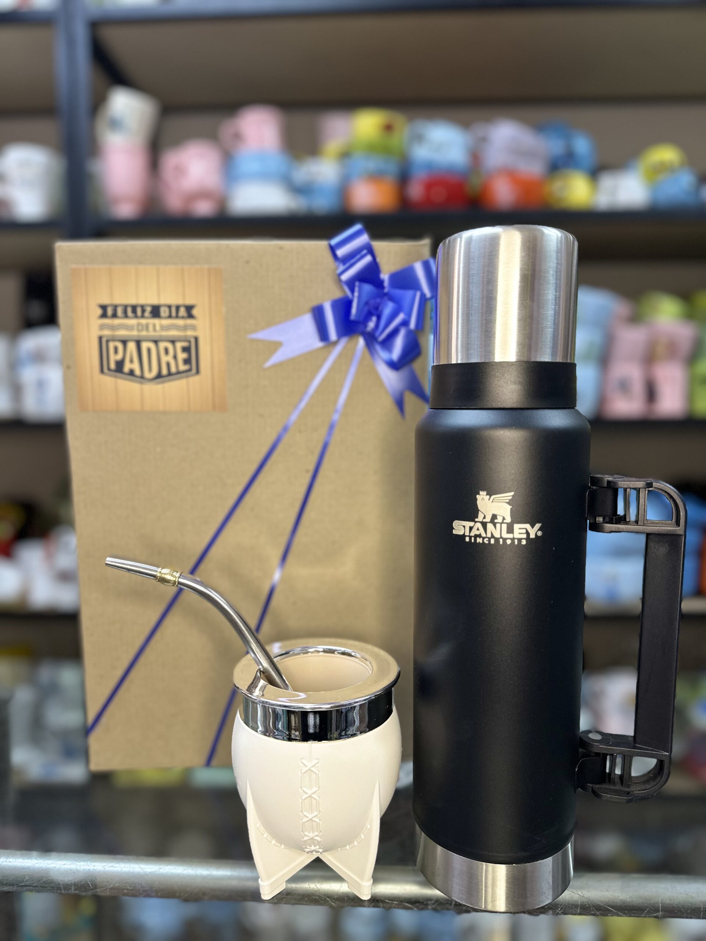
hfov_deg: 56.8
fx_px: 653
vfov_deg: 71.6
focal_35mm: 24
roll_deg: -0.2
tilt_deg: -5.7
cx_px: 353
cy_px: 470
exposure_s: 1/50
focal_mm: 6.86
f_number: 1.78
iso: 200
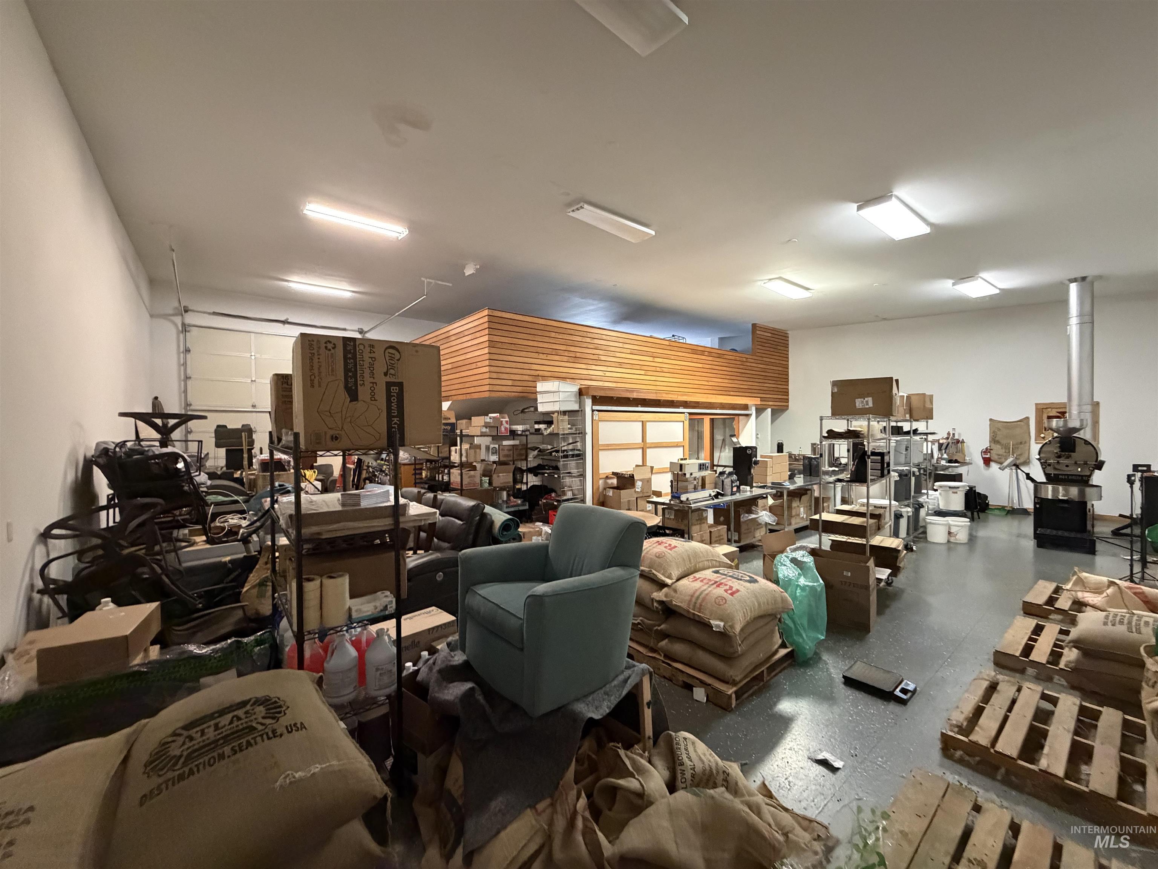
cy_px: 434
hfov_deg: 102.1
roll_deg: +1.2
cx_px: 579
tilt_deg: -0.9
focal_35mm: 14
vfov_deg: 85.7
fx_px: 468
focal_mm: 2.22
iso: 1000
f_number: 2.2
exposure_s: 1/60
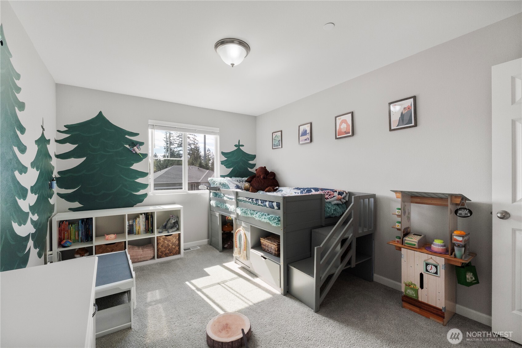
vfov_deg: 77.3
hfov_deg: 100.4
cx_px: 261
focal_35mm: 15
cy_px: 174
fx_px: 218
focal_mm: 10
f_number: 8
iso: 800
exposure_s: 1/40
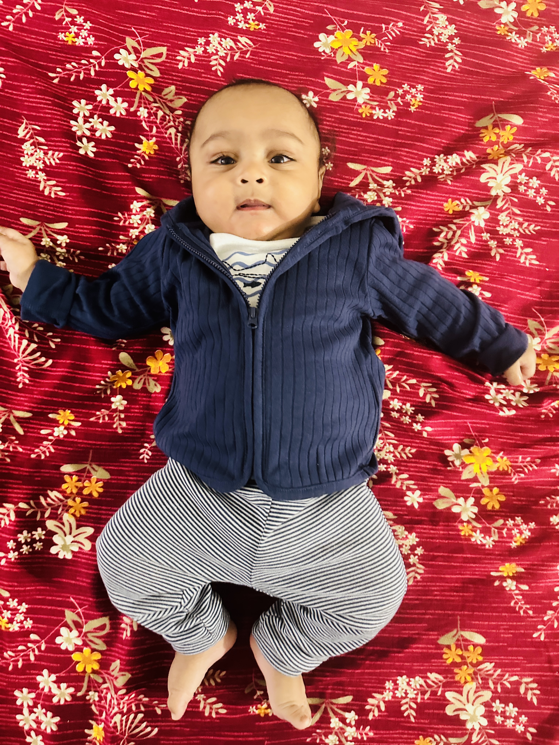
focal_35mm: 24
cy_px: 372
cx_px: 280
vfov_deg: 71.6
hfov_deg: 56.8
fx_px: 517
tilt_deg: -85.3
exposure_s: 1/30
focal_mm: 6.86
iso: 1000
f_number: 1.78
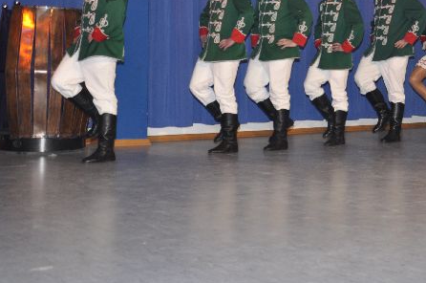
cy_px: 57
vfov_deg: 19.2
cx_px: 351
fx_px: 827
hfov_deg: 28.2
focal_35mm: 70
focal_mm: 26
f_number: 5
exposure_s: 1/60
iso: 400
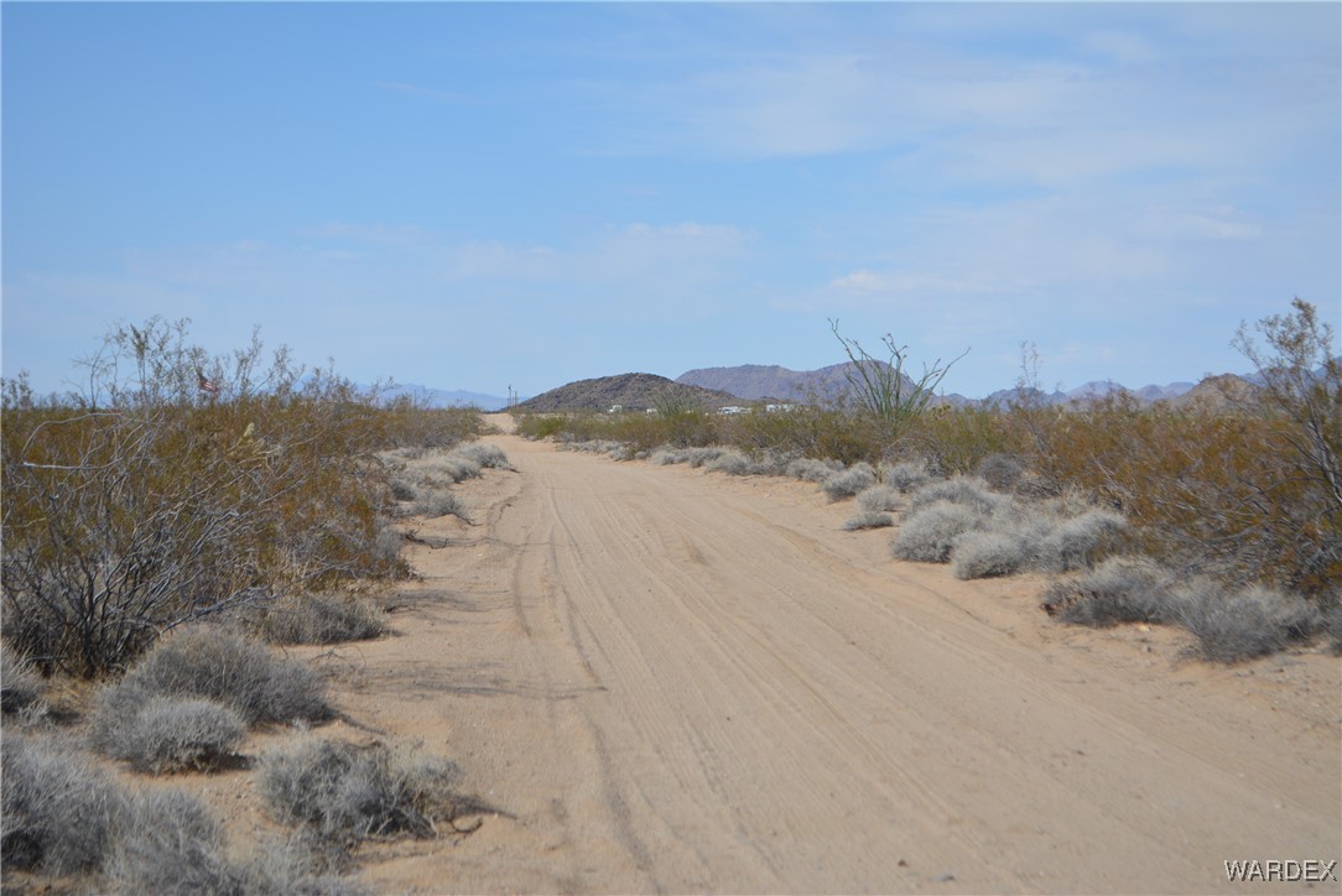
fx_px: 3077
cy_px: 448
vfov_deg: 16.6
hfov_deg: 24.6
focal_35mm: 82
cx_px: 671
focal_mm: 55
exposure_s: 1/1600
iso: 400
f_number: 7.1
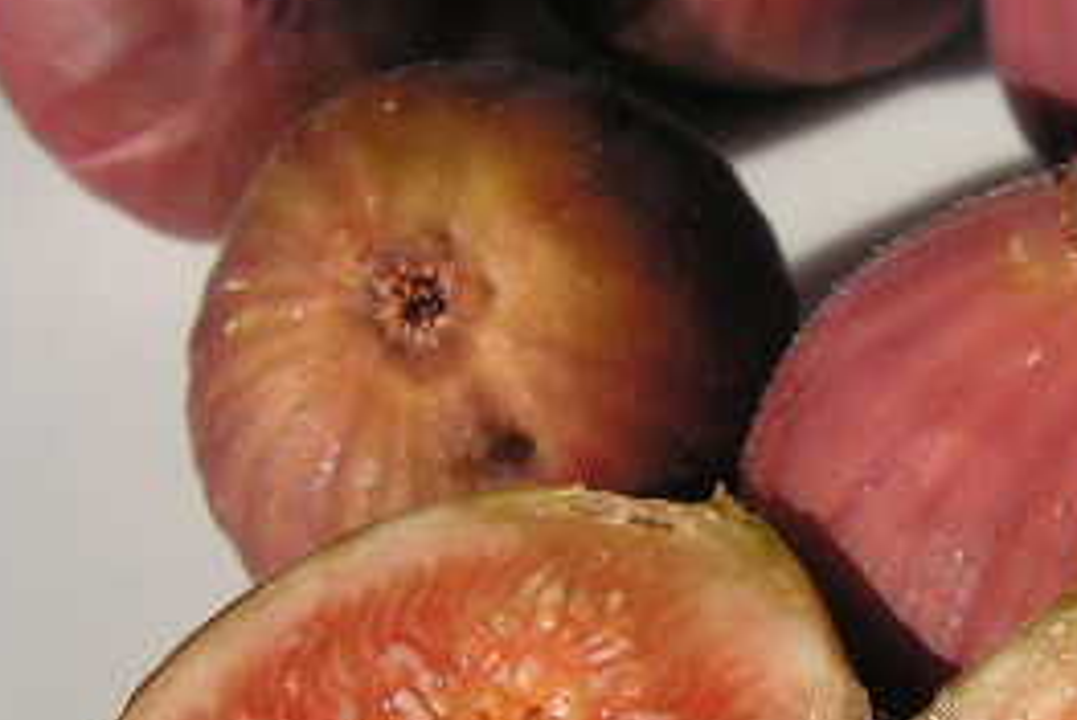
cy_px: 491
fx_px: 2725
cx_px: 995
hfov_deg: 21.8
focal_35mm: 91
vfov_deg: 15.0
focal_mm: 6
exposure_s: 1/1000
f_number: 3.2
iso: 64
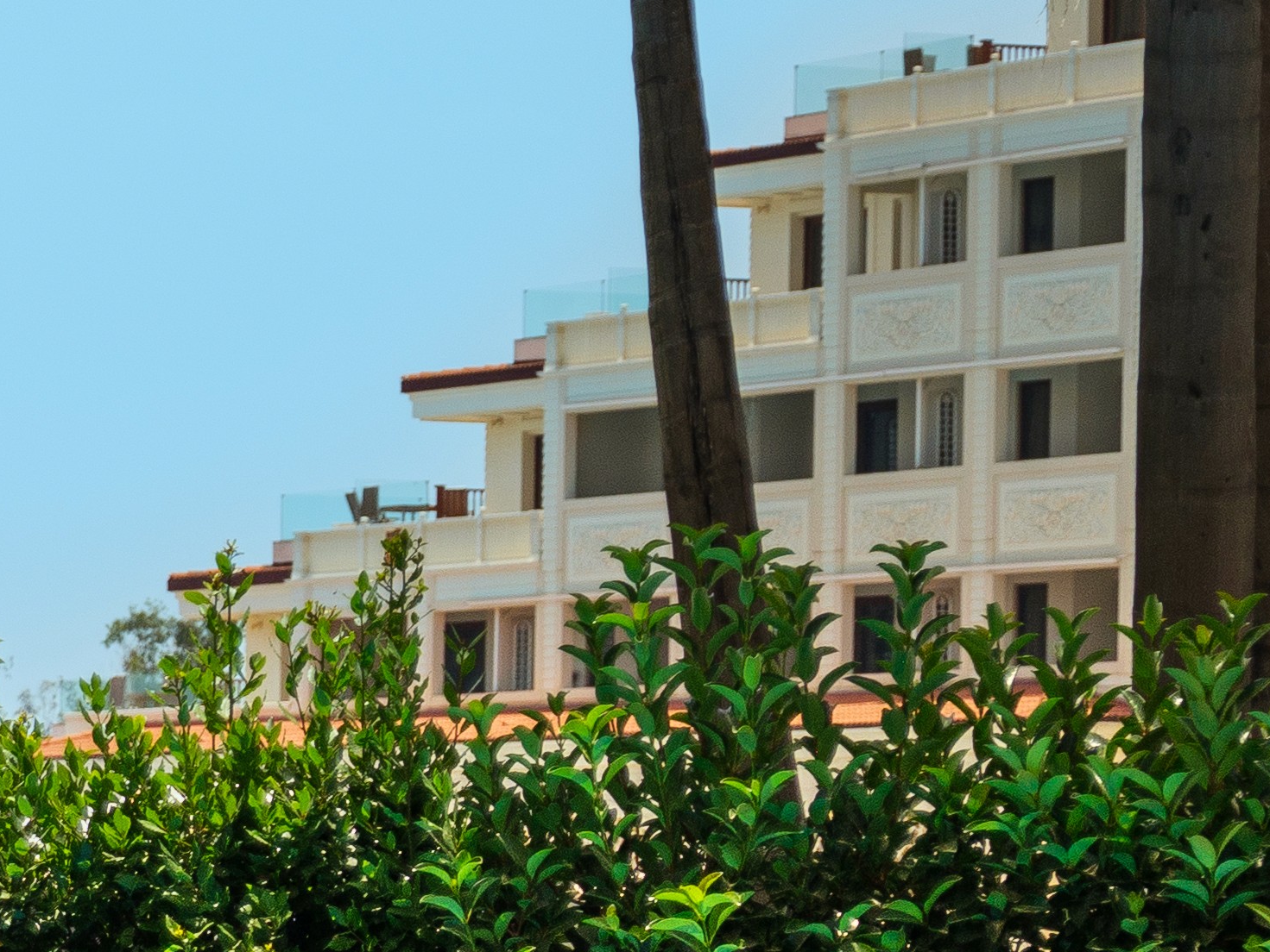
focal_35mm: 202
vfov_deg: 7.3
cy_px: 1124
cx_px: -2150
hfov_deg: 8.6
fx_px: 7413
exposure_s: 1/2700
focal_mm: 45.7
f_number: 4
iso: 200
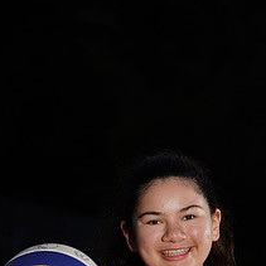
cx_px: 176
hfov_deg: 4.6
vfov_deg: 4.6
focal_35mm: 378
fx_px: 3286
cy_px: 340
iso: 320
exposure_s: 1/125
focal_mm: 162
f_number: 10
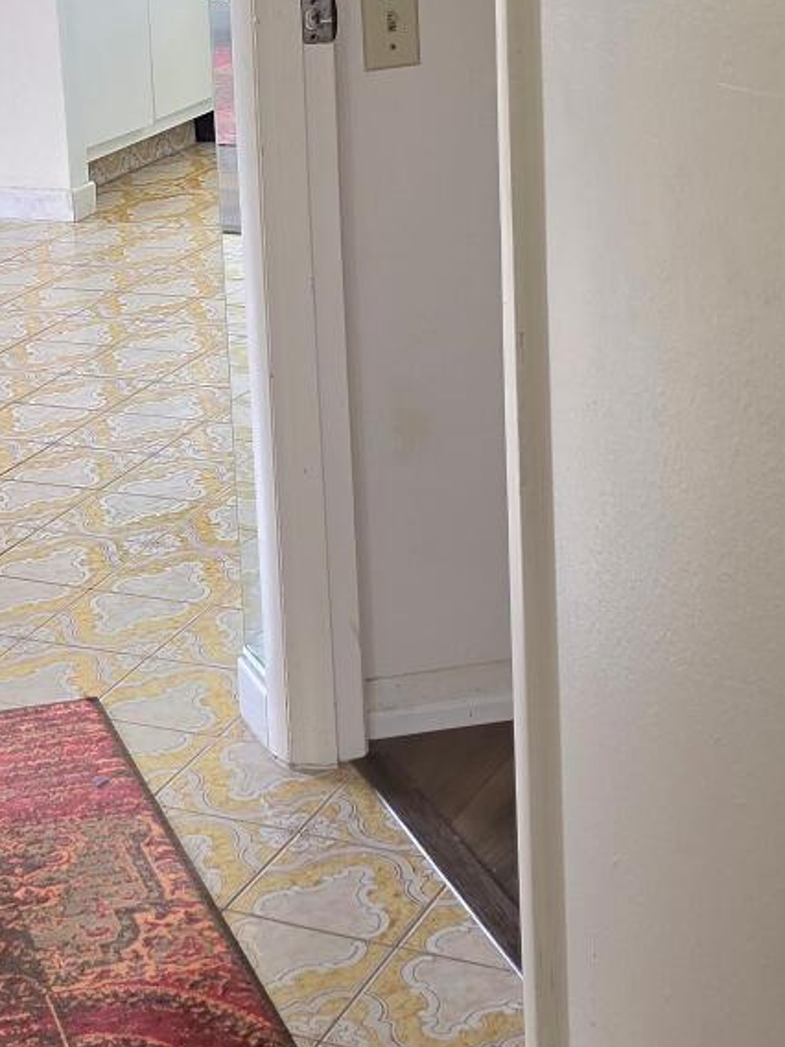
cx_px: 20
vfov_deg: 23.9
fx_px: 2449
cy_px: 260
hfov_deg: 17.8
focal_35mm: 81
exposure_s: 1/120
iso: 50
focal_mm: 6.5
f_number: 1.4
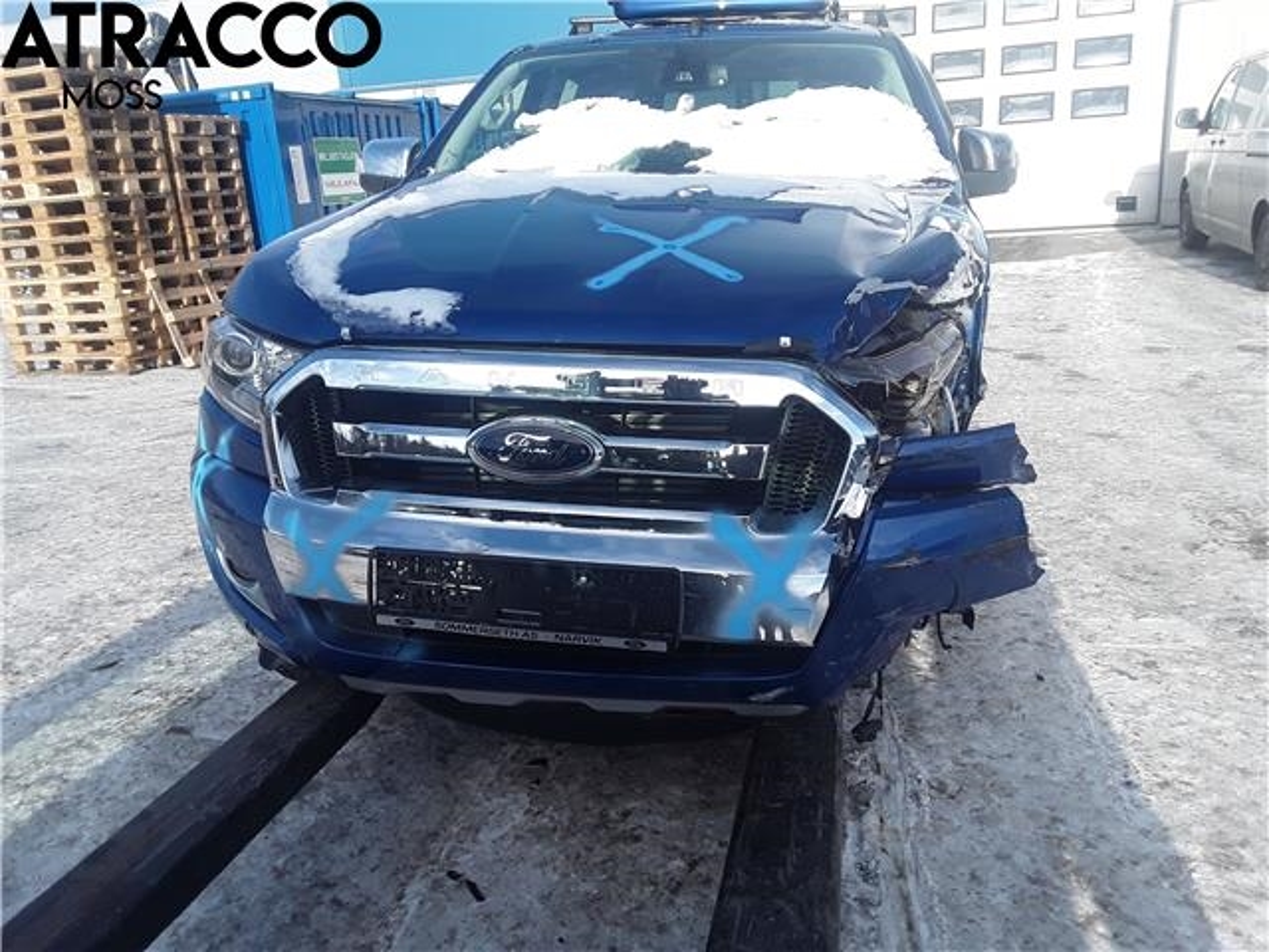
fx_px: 1026
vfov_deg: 49.7
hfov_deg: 63.4
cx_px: 634
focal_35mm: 28
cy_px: 476
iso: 40
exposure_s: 1/906
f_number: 1.9
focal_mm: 2.91
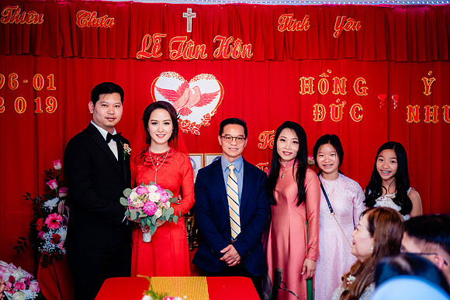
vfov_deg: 21.9
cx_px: 225
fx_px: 775
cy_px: 150
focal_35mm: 62
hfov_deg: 32.4
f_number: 2.8
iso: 1250
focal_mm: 62
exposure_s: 1/160
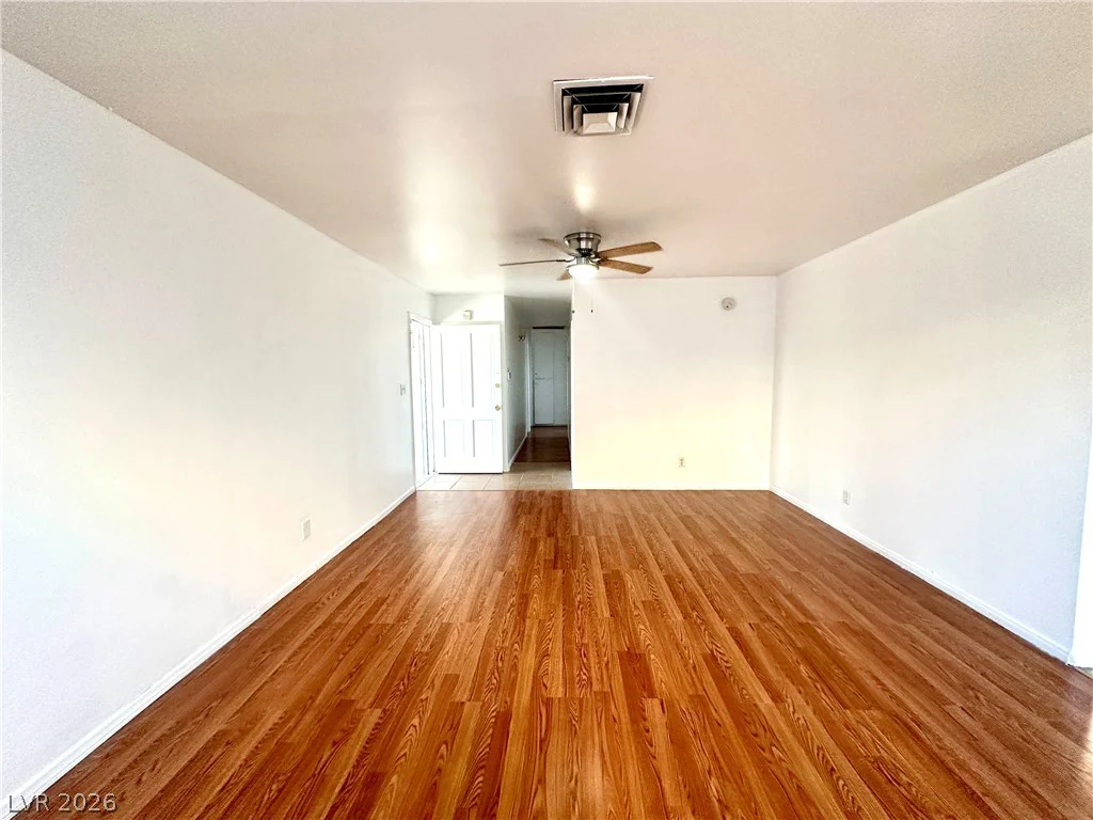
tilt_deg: -4.4
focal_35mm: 14
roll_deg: +0.6
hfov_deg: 102.1
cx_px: 546
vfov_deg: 85.7
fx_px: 442
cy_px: 410
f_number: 2.2
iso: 250
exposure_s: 1/120
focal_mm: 2.22
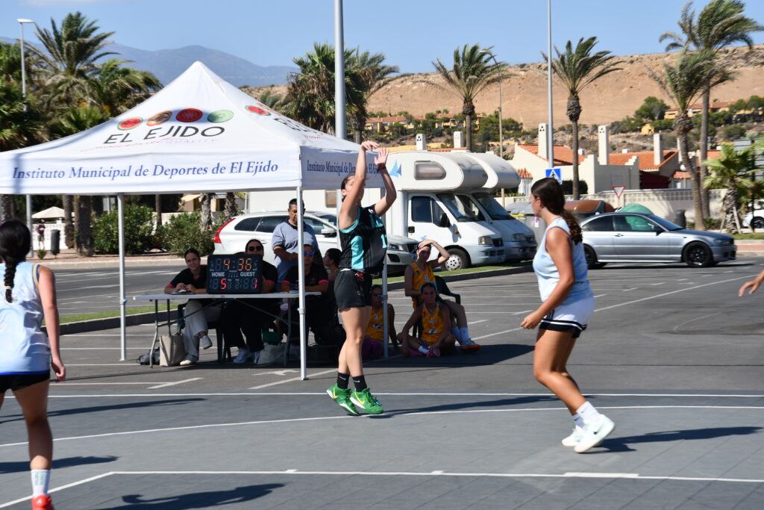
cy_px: 255
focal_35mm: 138
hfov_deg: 14.9
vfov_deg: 9.9
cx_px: 382
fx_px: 2929
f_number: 9
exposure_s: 1/320
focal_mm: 92
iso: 100
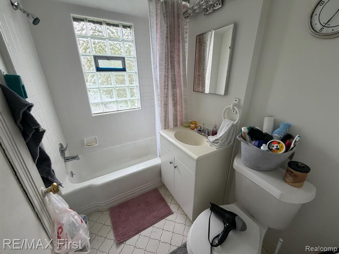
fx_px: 137
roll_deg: +0.3
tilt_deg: -20.4
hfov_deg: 102.1
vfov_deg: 85.7
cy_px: 127
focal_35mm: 14
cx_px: 170
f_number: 2.2
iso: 200
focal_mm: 2.22
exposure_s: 1/121
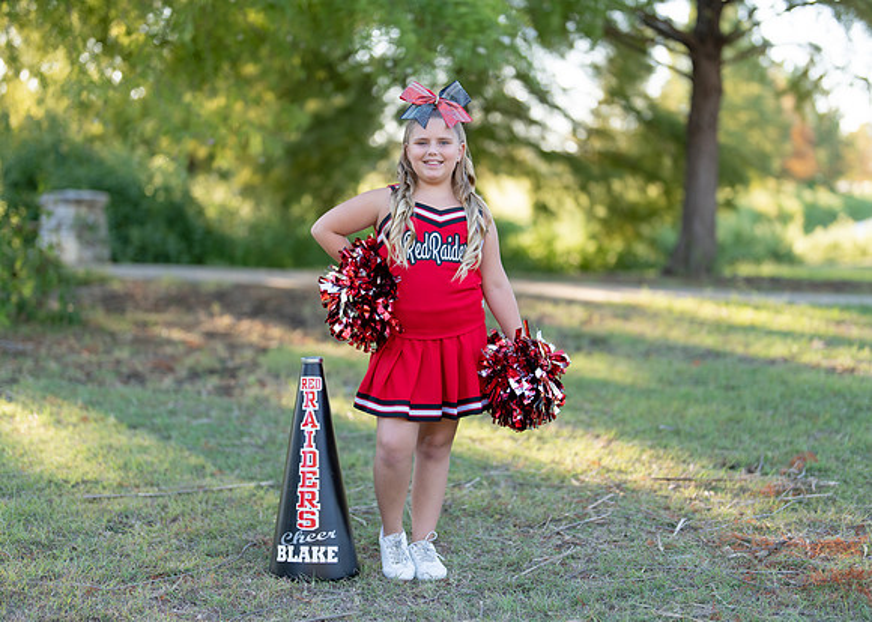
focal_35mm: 61
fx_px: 1510
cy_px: 301
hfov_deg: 32.2
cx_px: 444
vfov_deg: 23.3
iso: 100
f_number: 1.2
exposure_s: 1/800
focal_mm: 50
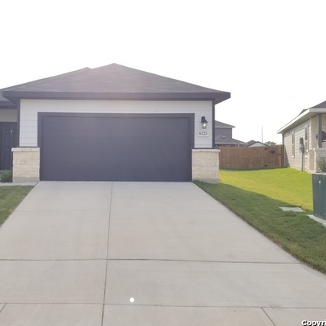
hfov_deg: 45.3
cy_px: 145
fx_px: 384
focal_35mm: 36
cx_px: 108
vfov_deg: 46.0
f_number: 1.7
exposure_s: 1/1224
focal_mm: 4.3
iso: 50
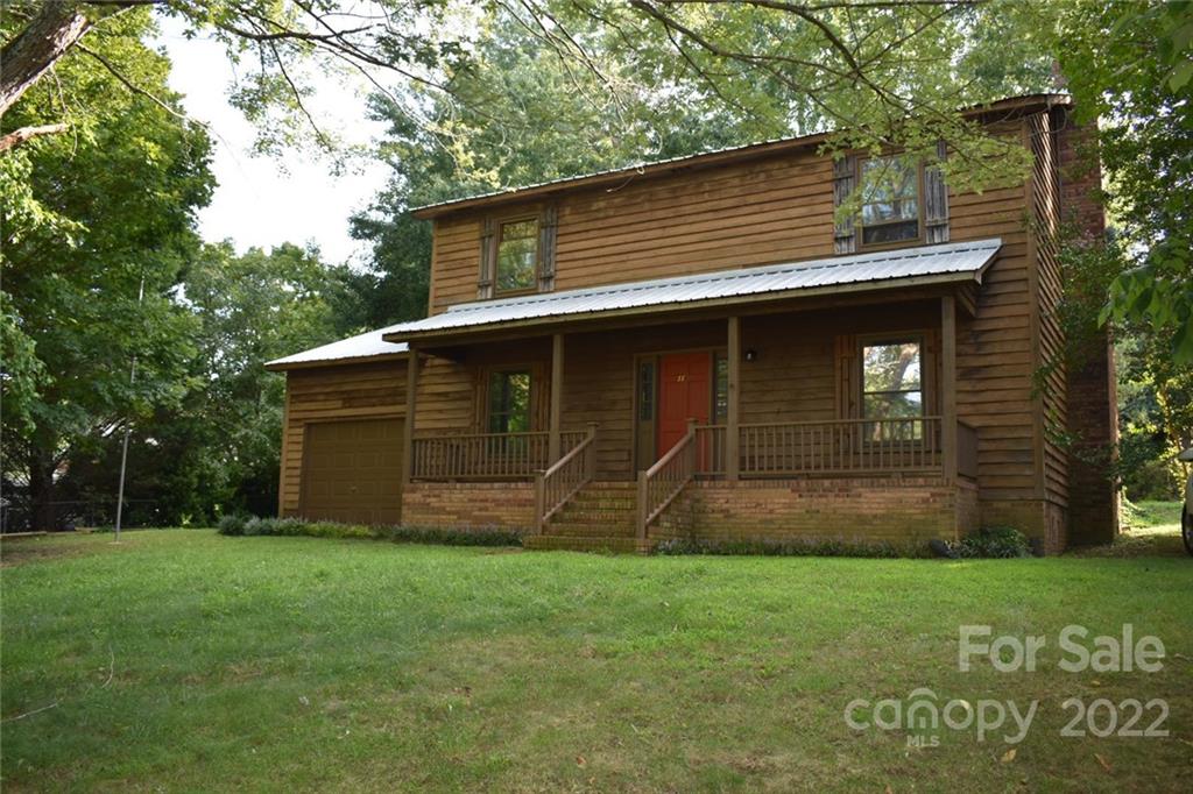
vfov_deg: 43.6
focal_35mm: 30
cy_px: 397
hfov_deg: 61.9
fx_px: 994
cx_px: 596
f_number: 5
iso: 200
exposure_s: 1/200
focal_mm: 20
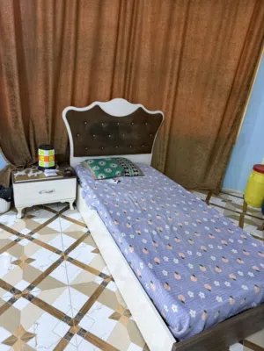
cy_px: 176
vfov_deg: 71.6
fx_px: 244
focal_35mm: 24
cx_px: 132
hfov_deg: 56.8
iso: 500
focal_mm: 6.76
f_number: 1.78
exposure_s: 1/50
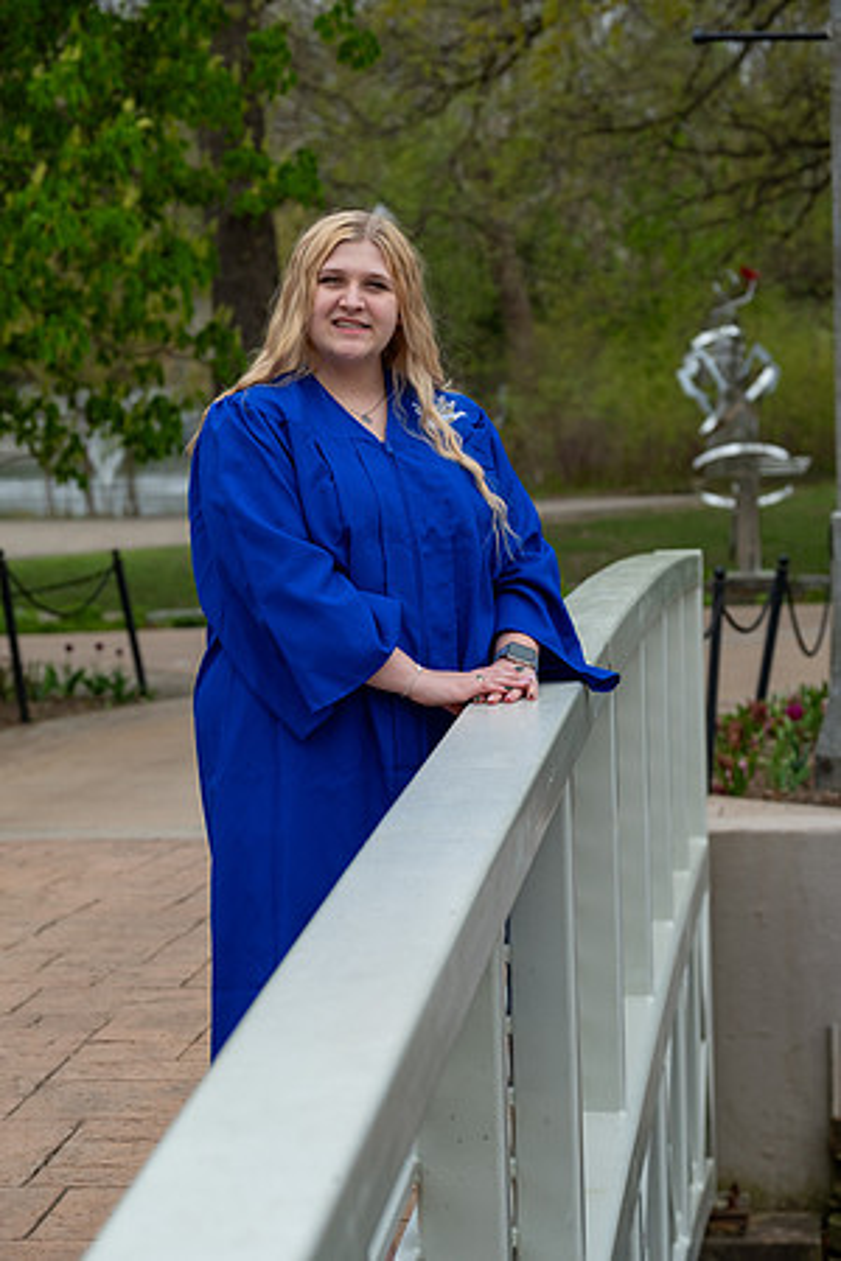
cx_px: 420
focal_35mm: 103
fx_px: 3609
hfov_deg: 13.3
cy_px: 630
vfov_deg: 19.8
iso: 250
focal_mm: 68.7
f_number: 4.5
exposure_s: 1/320
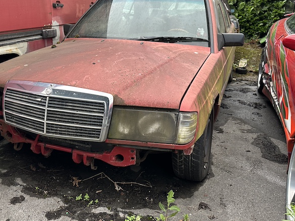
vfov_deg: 42.8
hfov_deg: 55.2
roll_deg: -0.4
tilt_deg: -21.6
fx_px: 281
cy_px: 96
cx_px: 129
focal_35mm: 33
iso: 250
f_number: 1.78
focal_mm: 6.86
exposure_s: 1/60
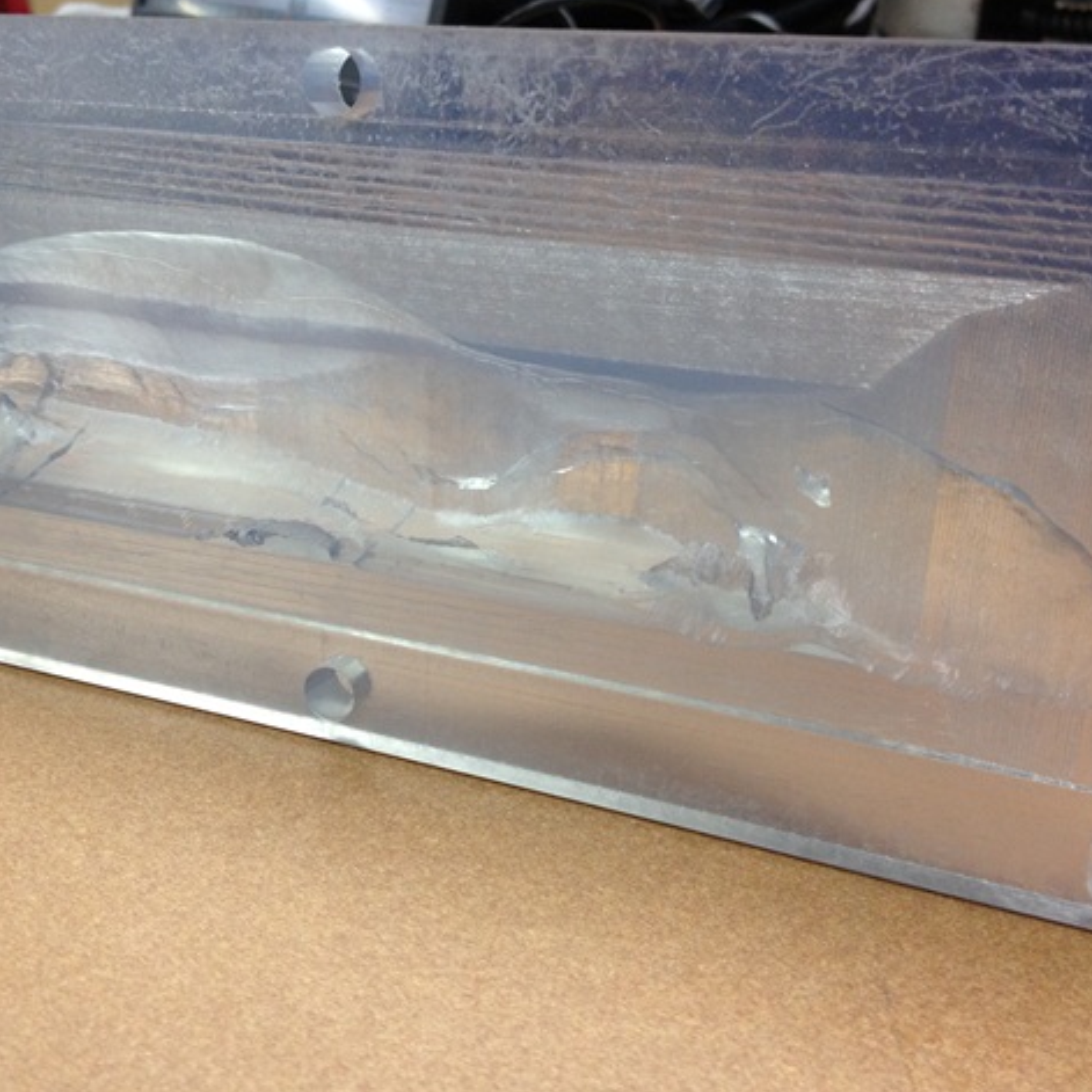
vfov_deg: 40.0
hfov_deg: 40.0
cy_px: 545
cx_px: 478
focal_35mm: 42
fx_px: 1499
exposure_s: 1/20
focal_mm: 4.28
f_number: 2.4
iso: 125
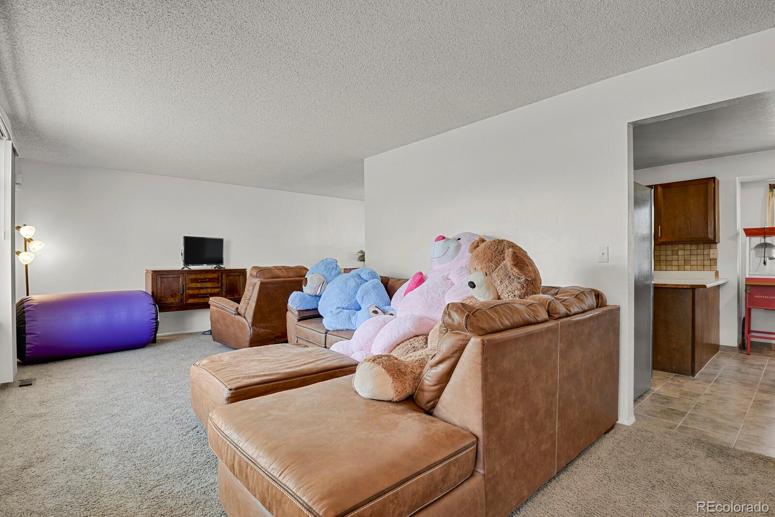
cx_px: 388
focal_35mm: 17
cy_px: 258
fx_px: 366
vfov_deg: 70.4
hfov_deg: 93.3
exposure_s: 1.6
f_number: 8
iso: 250
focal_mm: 17
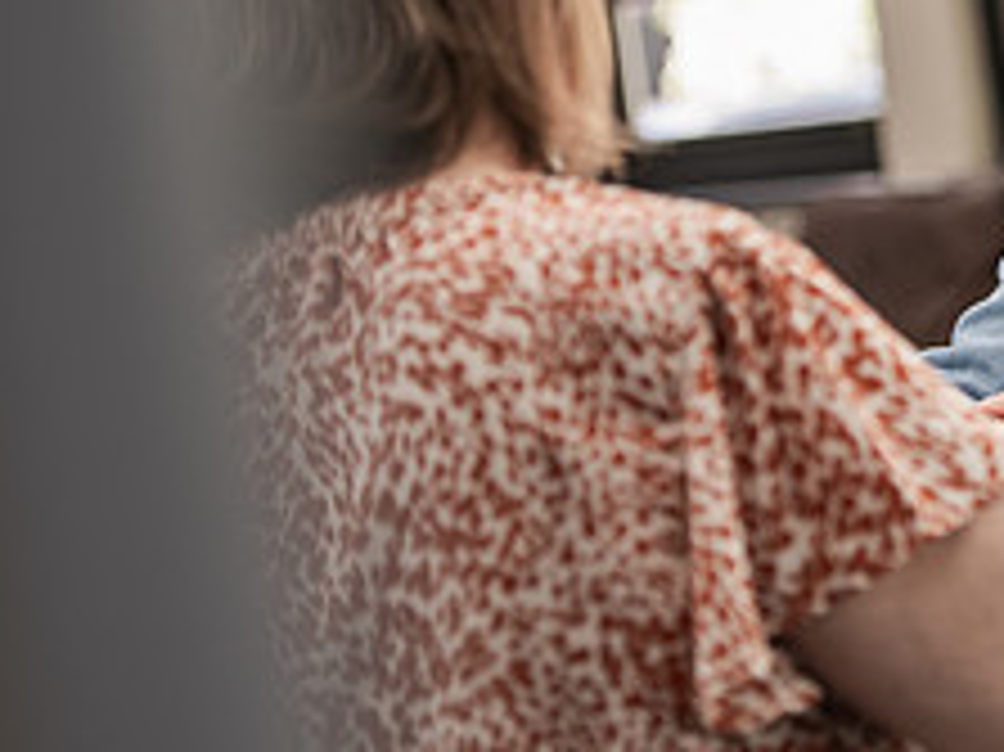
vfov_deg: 6.9
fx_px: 6232
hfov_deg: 9.1
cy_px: 74
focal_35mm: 215
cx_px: 1207
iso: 400
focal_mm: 86
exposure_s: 1/160
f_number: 3.2
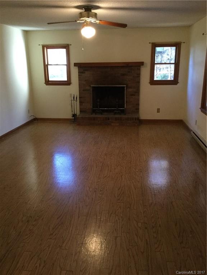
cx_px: 104
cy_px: 138
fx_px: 247
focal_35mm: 31
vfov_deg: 58.4
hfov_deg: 45.4
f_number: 2.4
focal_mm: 3.3
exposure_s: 1/24
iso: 200
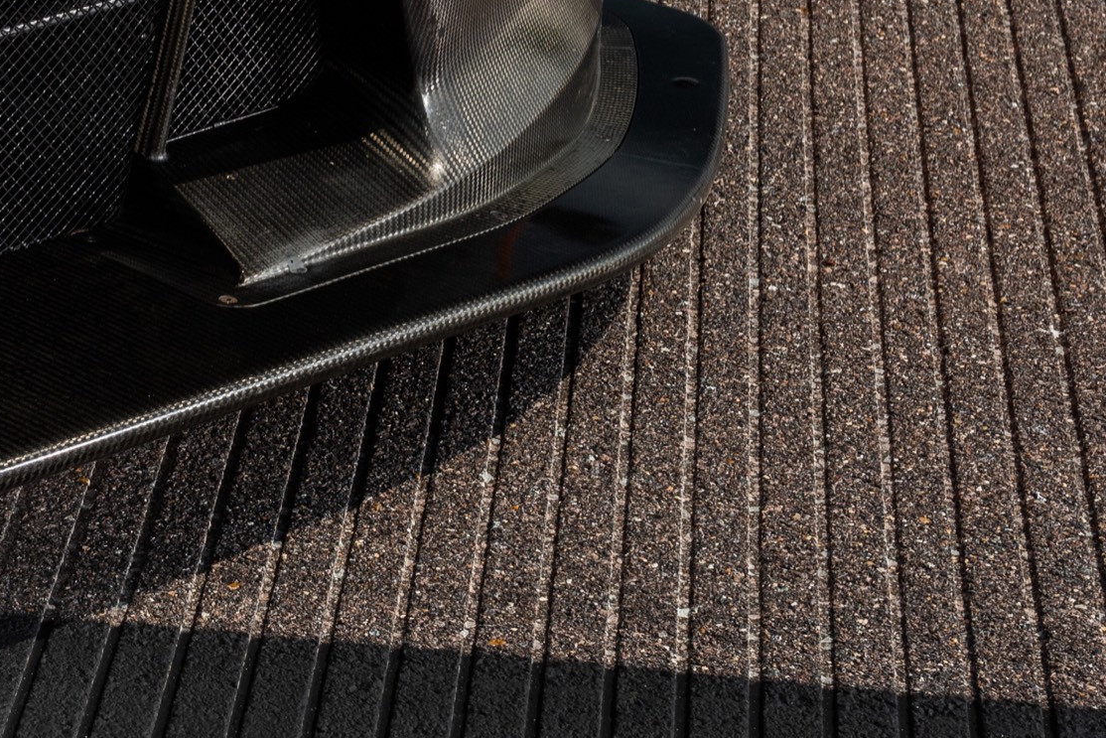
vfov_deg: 9.7
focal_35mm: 141
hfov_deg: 14.0
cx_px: -296
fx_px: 4343
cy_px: 159
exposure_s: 1/200
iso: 100
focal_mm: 35
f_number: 8
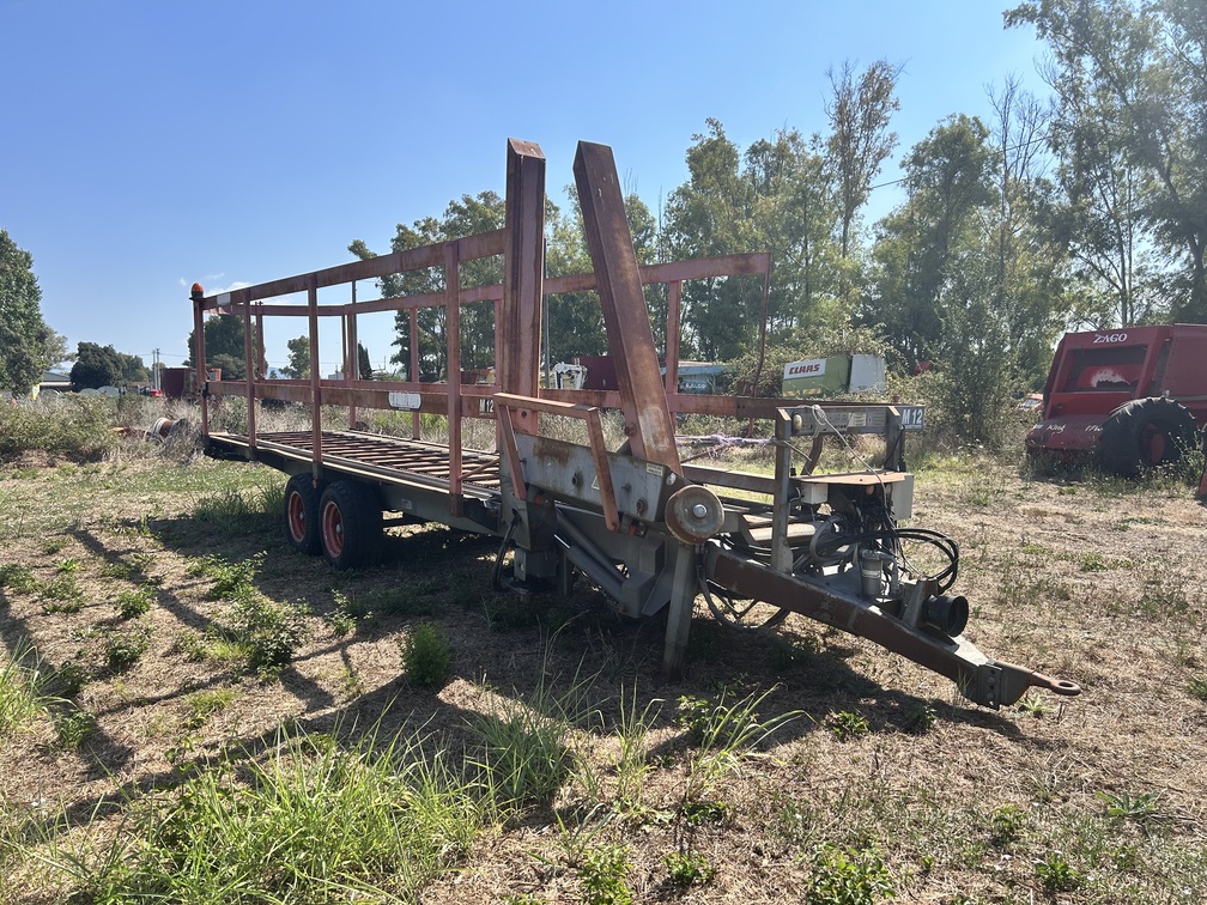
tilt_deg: -5.0
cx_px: 604
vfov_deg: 53.1
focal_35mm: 26
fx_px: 907
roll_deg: +0.6
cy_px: 452
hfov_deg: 67.3
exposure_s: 1/3704
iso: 50
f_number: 1.5
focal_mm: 5.7
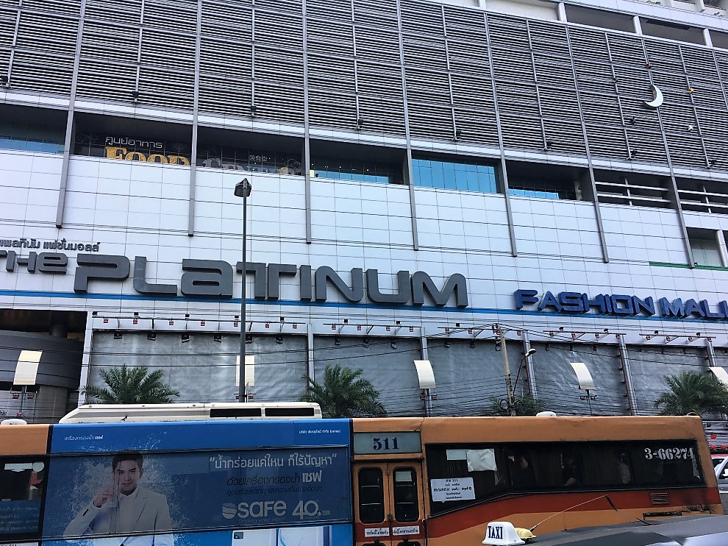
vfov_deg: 46.8
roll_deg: +3.2
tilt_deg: +19.3
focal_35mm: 30
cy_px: 282
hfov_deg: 60.0
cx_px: 354
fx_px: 631
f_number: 2.2
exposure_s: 1/299
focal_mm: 4.15
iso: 25
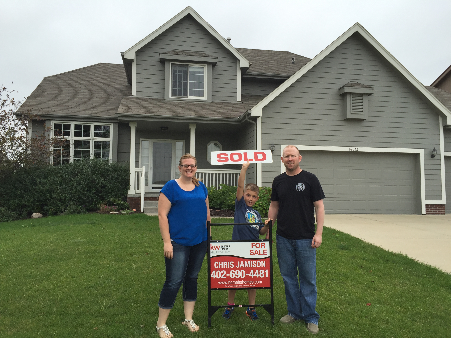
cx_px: 226
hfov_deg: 61.7
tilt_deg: +4.1
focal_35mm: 29
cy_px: 169
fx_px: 378
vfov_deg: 48.2
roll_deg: -1.5
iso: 32
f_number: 2.2
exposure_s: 1/356
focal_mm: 4.15
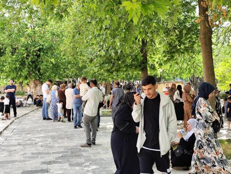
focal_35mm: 46
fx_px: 307
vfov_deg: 31.5
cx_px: 116
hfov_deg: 41.2
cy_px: 87
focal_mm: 6.14
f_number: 1.65
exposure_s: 1/241
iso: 50
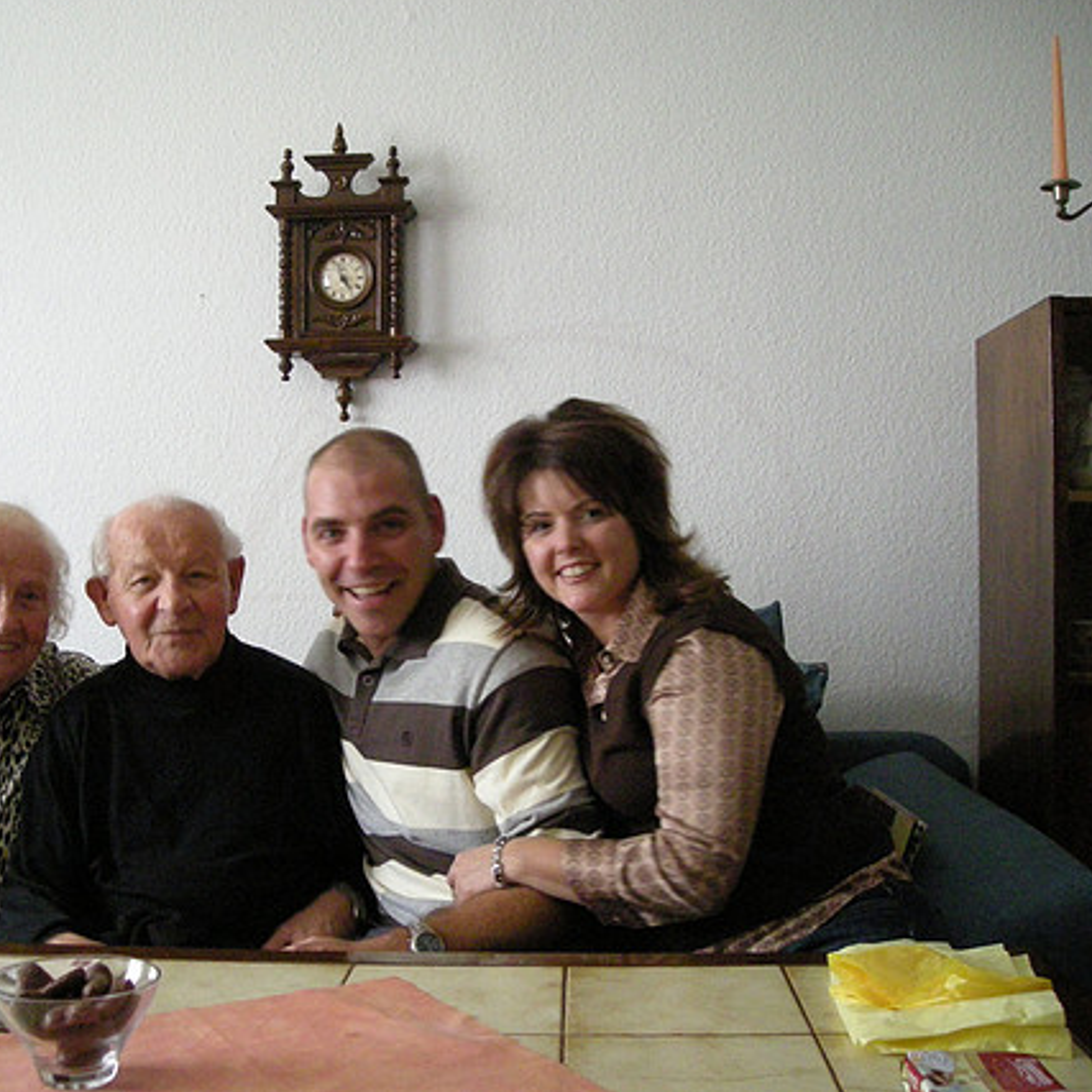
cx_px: 422
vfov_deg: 40.0
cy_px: 541
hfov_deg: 39.8
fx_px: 1499
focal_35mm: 42
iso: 664
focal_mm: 5.7
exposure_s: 1/8
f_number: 2.8
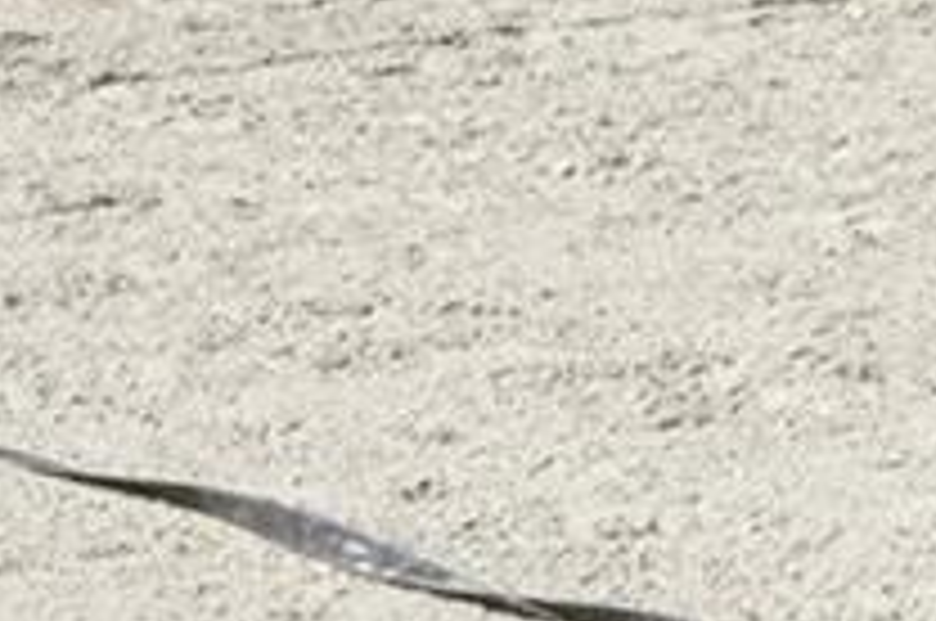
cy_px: -403
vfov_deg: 8.6
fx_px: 3998
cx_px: 1494
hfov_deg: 12.5
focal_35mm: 154
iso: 400
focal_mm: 20
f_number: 8
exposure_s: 1/2000
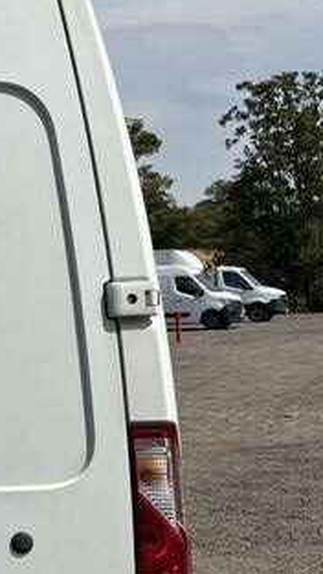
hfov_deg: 13.6
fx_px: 1234
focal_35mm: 81
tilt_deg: -3.6
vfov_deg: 26.2
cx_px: -229
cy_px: 348
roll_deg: -0.3
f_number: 1.6
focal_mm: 5.96
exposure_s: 1/6993
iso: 50
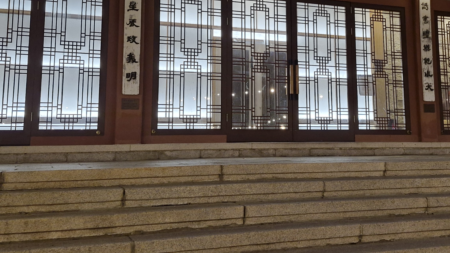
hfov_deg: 45.9
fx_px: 525
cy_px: 67
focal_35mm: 44
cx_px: 286
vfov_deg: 26.8
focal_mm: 5.54
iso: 400
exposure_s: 1/120
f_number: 1.8
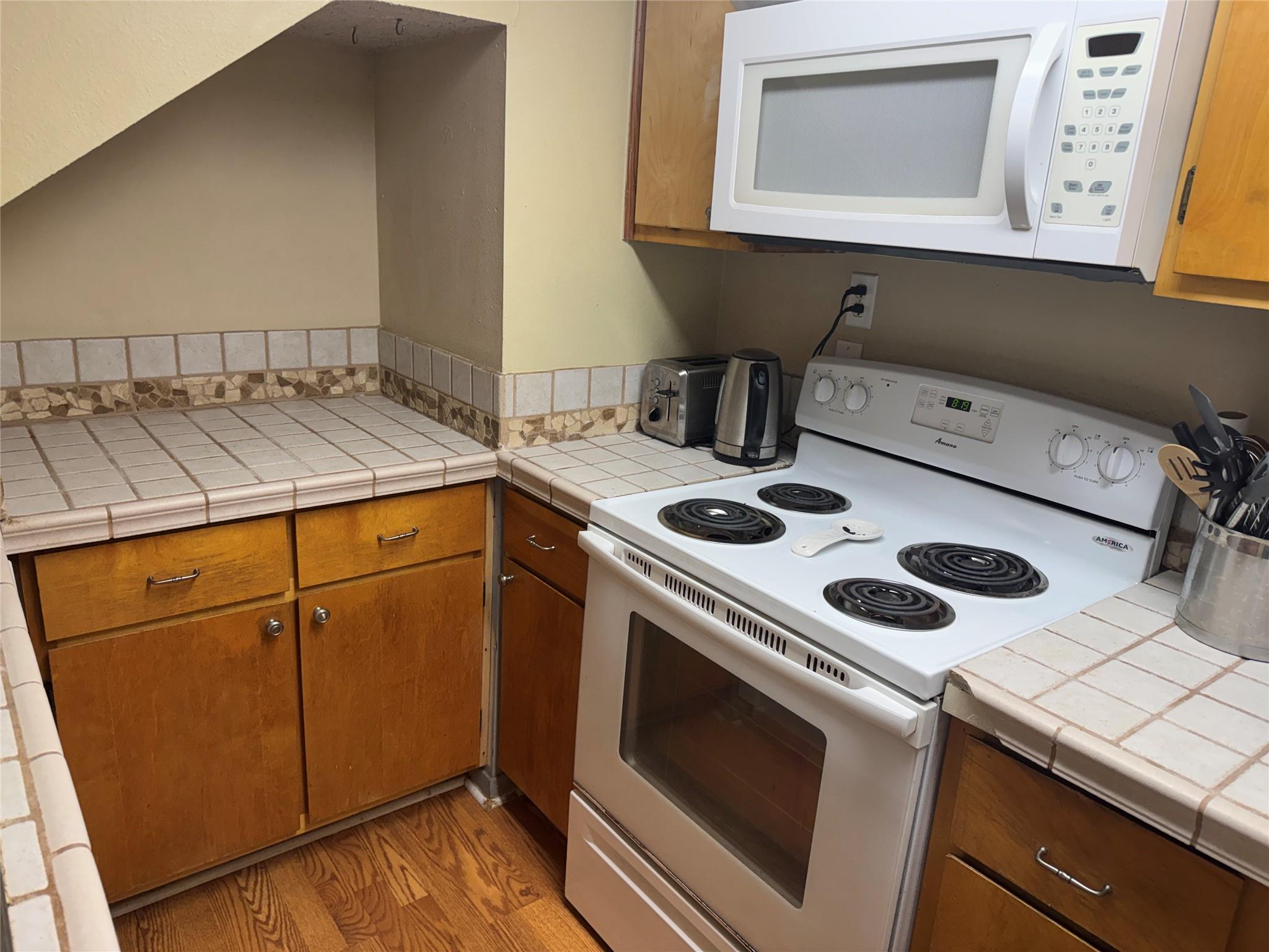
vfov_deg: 56.8
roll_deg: -4.7
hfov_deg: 71.6
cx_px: 634
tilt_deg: -17.0
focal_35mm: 24
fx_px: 880
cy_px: 476
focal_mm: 6.76
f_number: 1.78
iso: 125
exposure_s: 1/120
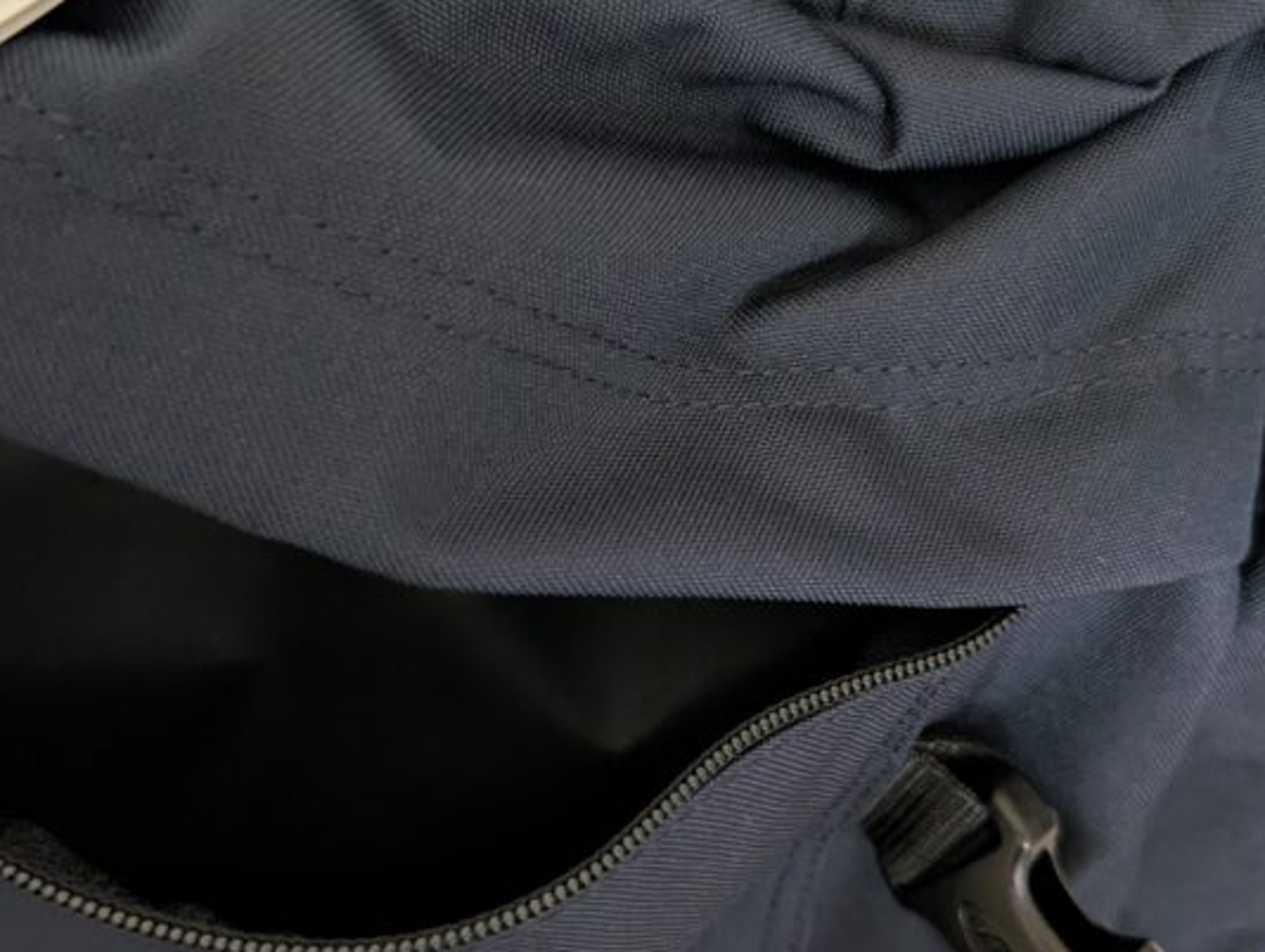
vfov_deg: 31.5
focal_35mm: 46
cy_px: 581
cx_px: 566
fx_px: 1683
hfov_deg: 41.1
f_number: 1.68
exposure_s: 1/15.8
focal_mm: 6.9
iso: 280
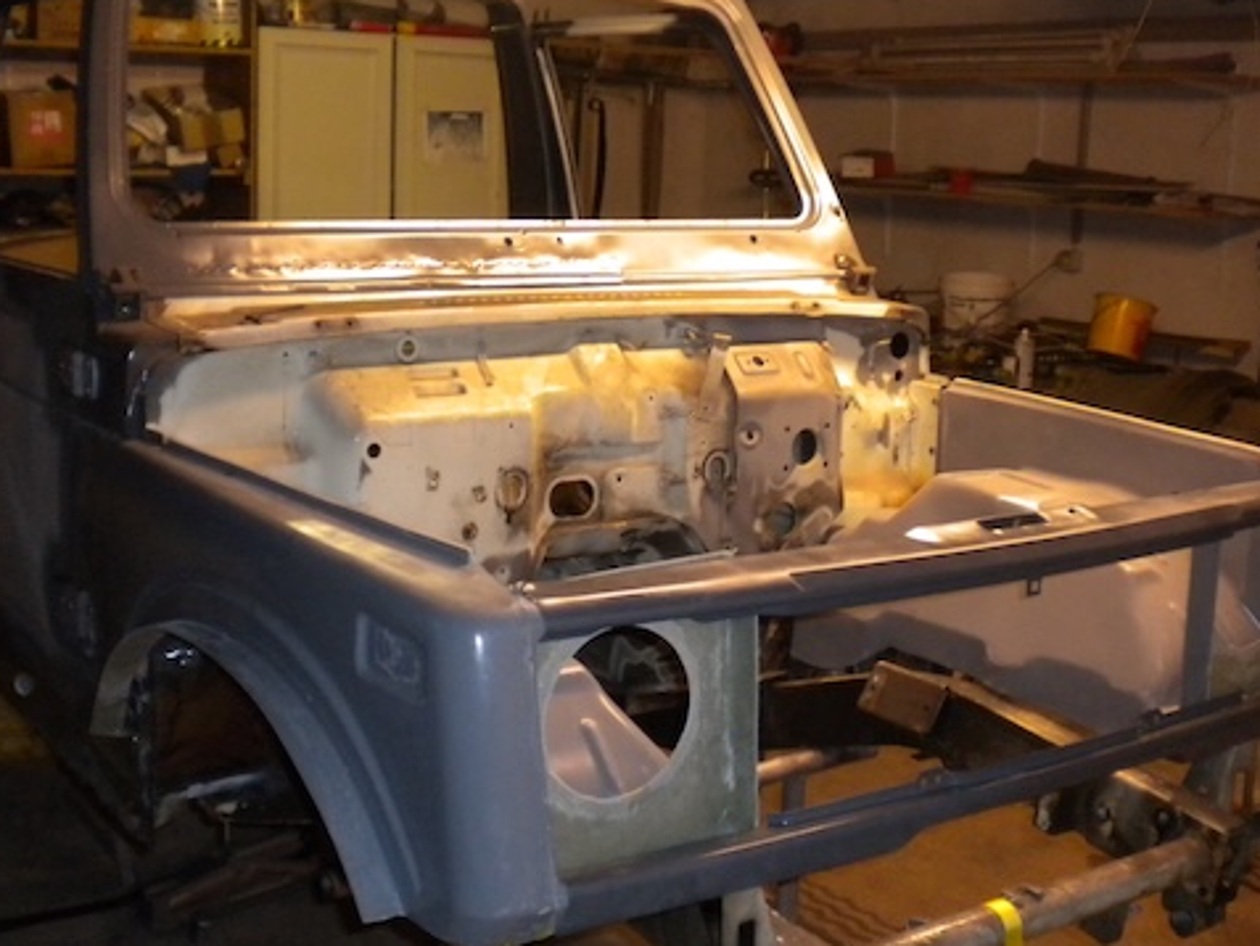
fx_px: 1602
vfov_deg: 32.9
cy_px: 473
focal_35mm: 44
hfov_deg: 42.9
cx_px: 631
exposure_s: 1/30
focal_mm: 6.3
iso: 400
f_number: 3.1
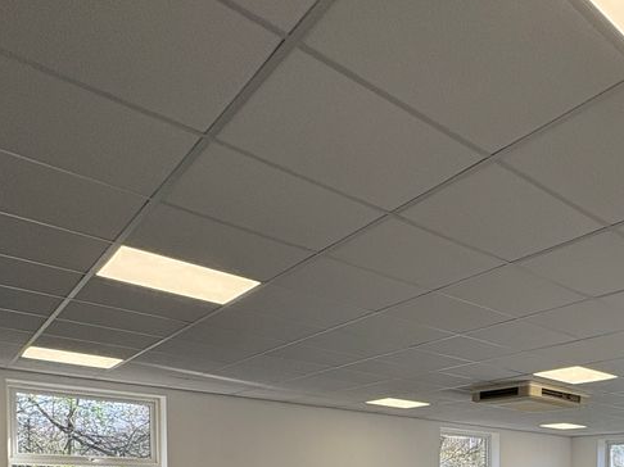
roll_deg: -1.2
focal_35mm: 32
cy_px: 514
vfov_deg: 37.1
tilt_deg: -1.5
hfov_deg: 48.1
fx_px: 577
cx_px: 607
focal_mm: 2.22
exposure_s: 1/151
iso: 50
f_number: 2.2
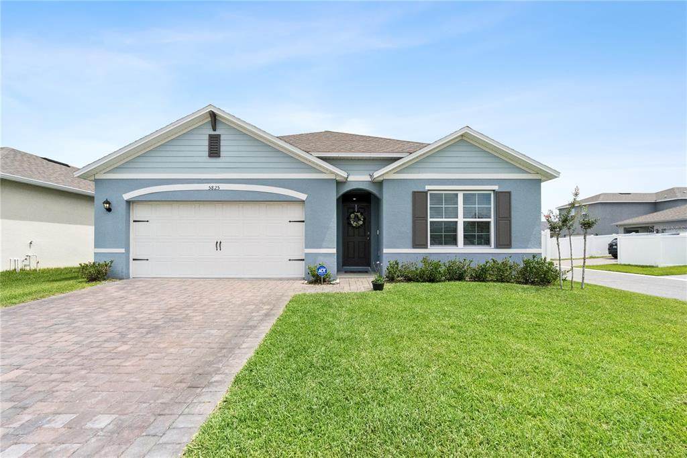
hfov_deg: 100.4
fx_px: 286
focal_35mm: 15
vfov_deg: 77.3
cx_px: 344
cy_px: 229
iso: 1600
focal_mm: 10
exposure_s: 1/3000
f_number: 11
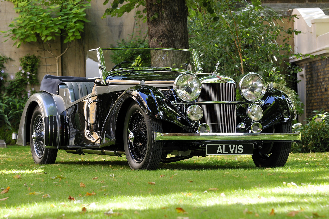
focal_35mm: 165
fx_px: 1506
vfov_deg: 8.3
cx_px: 164
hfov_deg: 12.5
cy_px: 110
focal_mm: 110
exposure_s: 1/40
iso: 200
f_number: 7.1
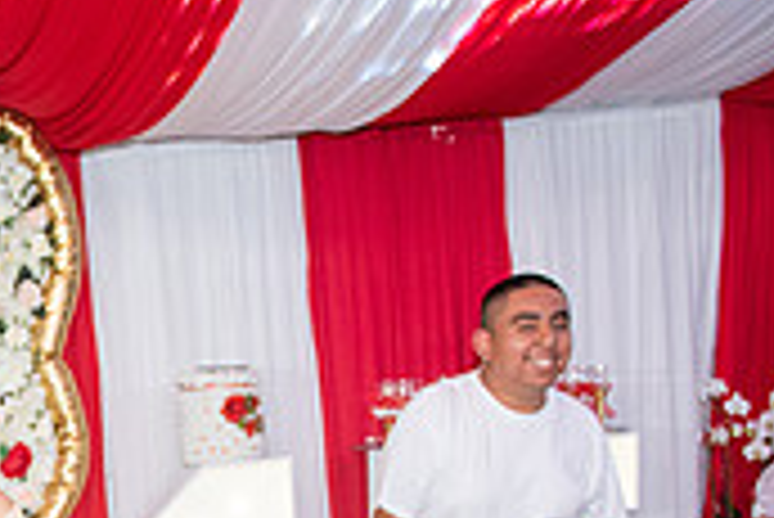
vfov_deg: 15.8
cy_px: 727
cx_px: -238
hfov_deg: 22.4
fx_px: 1743
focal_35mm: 81
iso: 800
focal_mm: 24
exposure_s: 1/160
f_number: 3.2
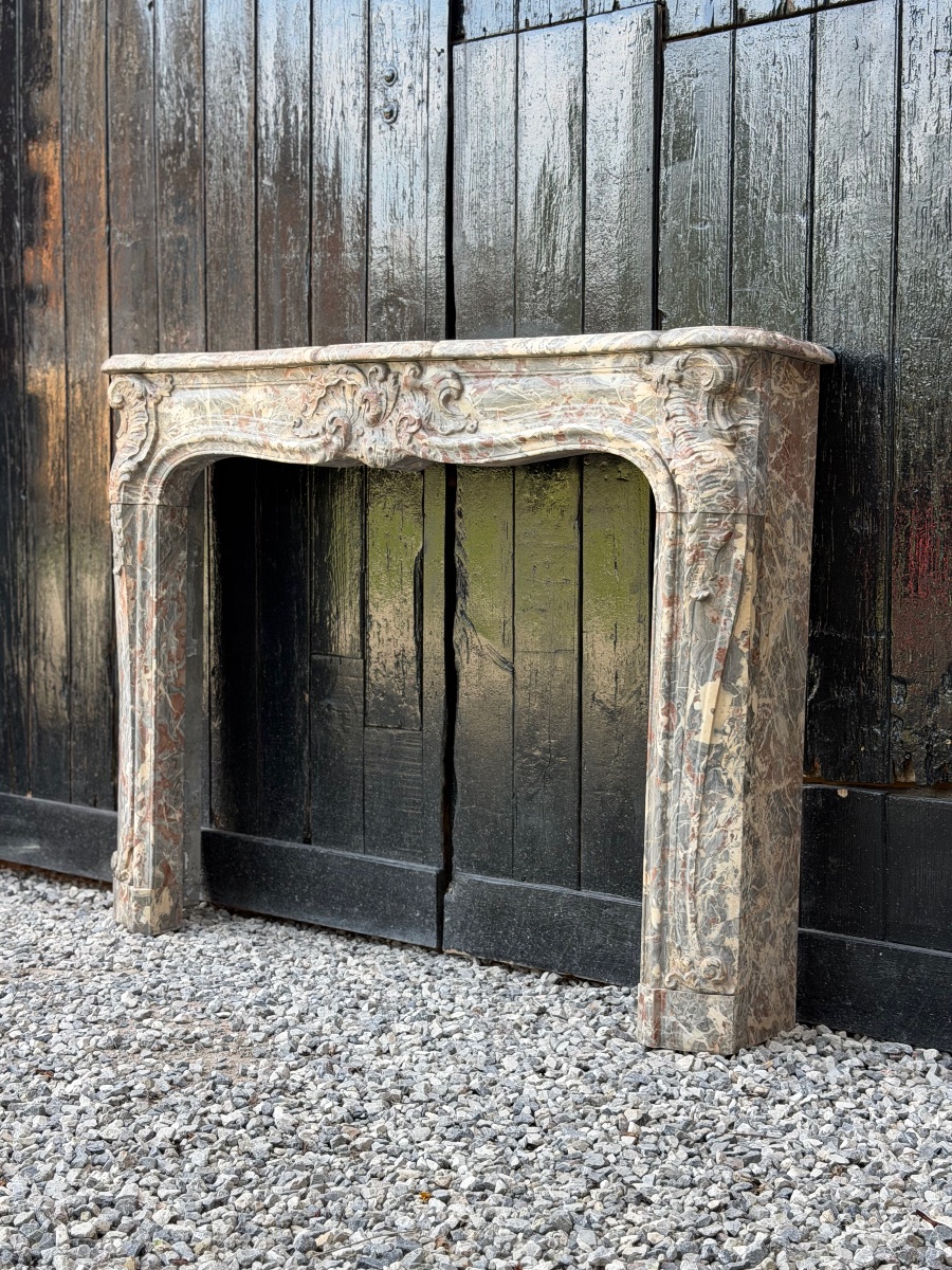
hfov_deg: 30.3
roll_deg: -1.7
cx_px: 476
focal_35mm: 48
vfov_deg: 39.7
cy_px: 635
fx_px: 1760
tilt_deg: -4.0
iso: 50
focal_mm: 6.76
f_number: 1.78
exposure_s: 1/122
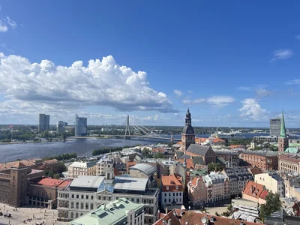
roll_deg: -0.4
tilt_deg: +2.2
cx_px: 150
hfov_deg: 67.3
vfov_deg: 53.1
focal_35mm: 26
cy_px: 112
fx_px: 225
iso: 50
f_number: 1.5
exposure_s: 1/3257
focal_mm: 5.7
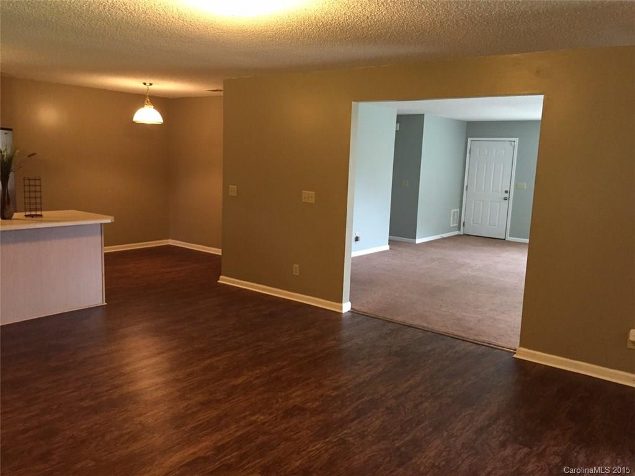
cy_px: 238
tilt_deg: -8.8
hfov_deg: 61.7
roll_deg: -3.2
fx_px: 532
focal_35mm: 29
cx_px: 318
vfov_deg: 48.2
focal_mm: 4.15
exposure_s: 1/20
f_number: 2.2
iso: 250
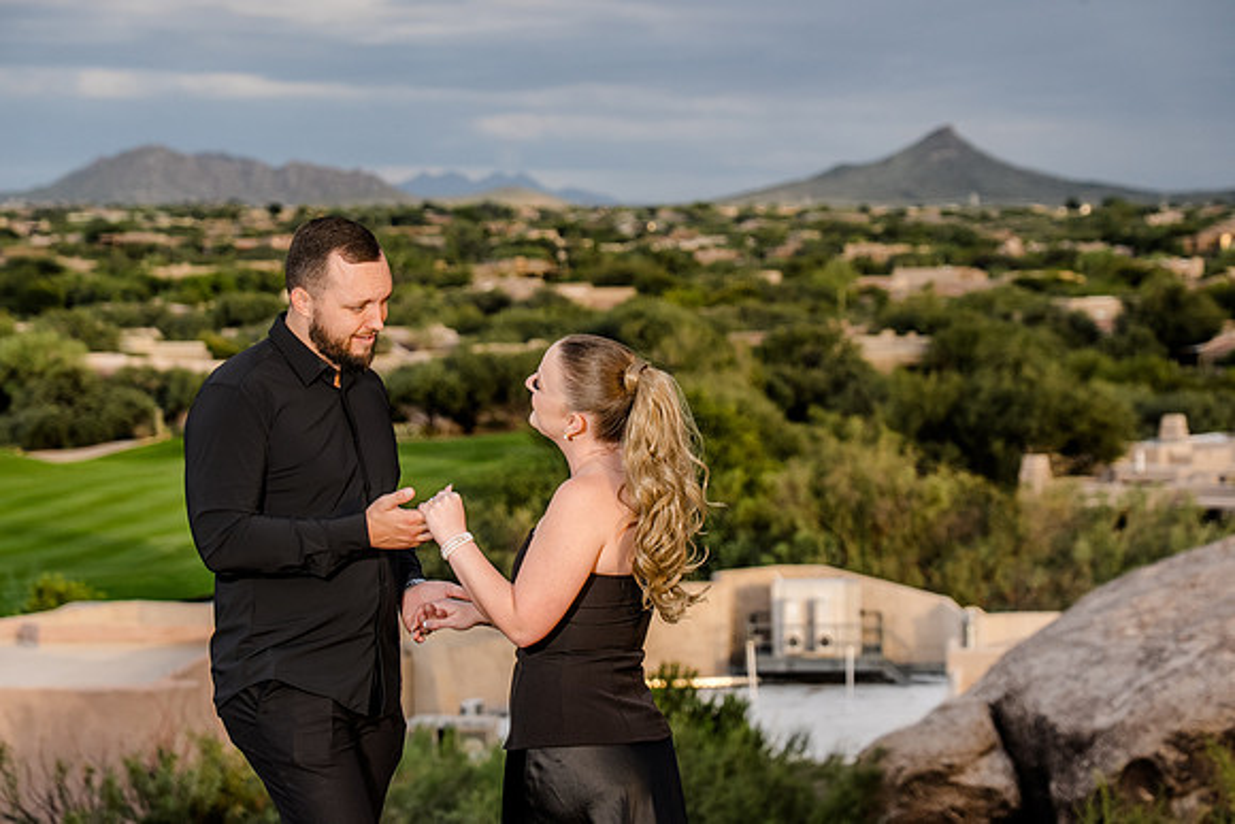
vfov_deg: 13.0
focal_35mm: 105
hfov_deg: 19.5
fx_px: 3603
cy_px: 412
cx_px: 618
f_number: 5.6
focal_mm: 105
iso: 250
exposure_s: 1/250
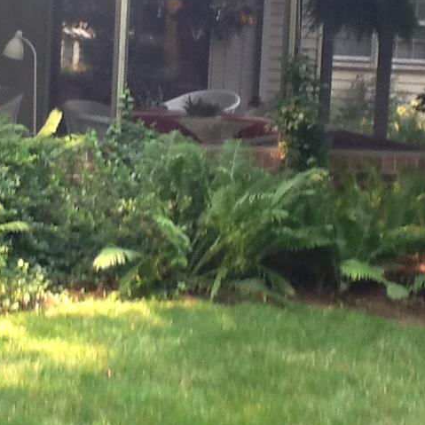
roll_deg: -2.5
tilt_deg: -9.9
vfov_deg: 22.0
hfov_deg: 22.1
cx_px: 136
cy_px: 117
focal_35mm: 78
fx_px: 1083
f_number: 2.4
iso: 40
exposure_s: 1/60
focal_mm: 2.03
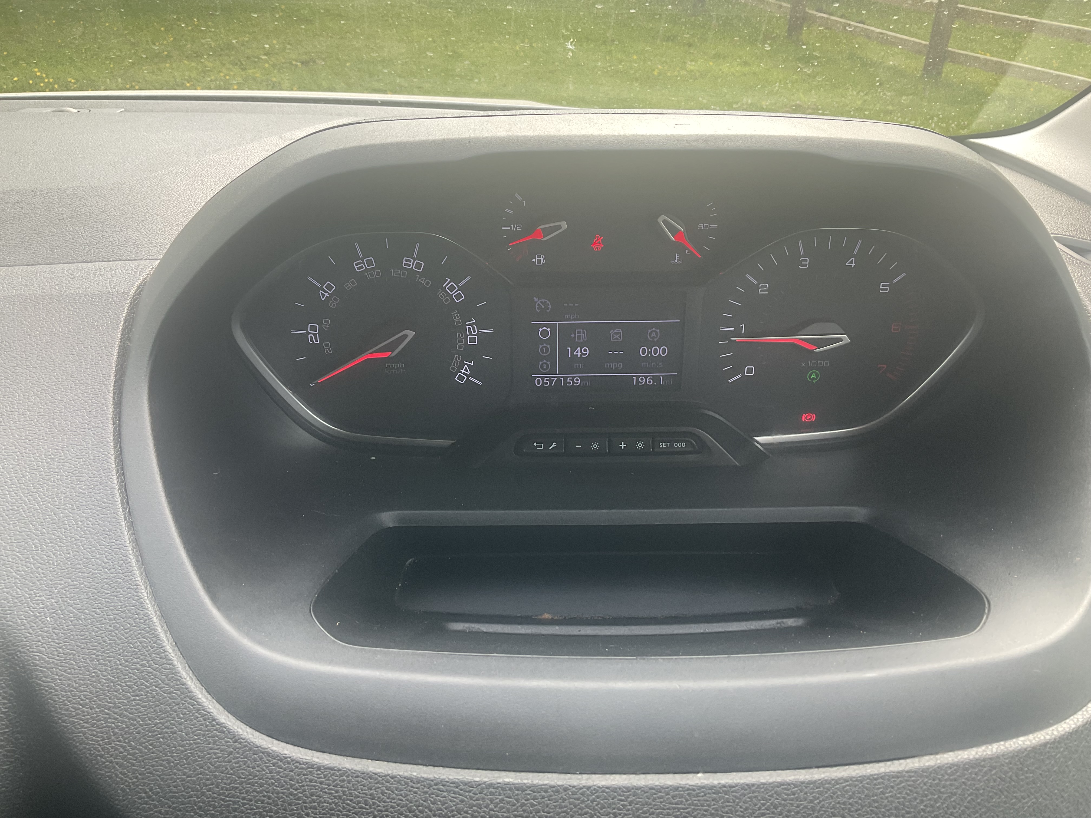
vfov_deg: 48.2
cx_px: 546
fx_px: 914
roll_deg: -1.8
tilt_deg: -29.5
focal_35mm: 29
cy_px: 409
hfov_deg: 61.7
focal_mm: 3
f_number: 1.8
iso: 20
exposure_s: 1/120
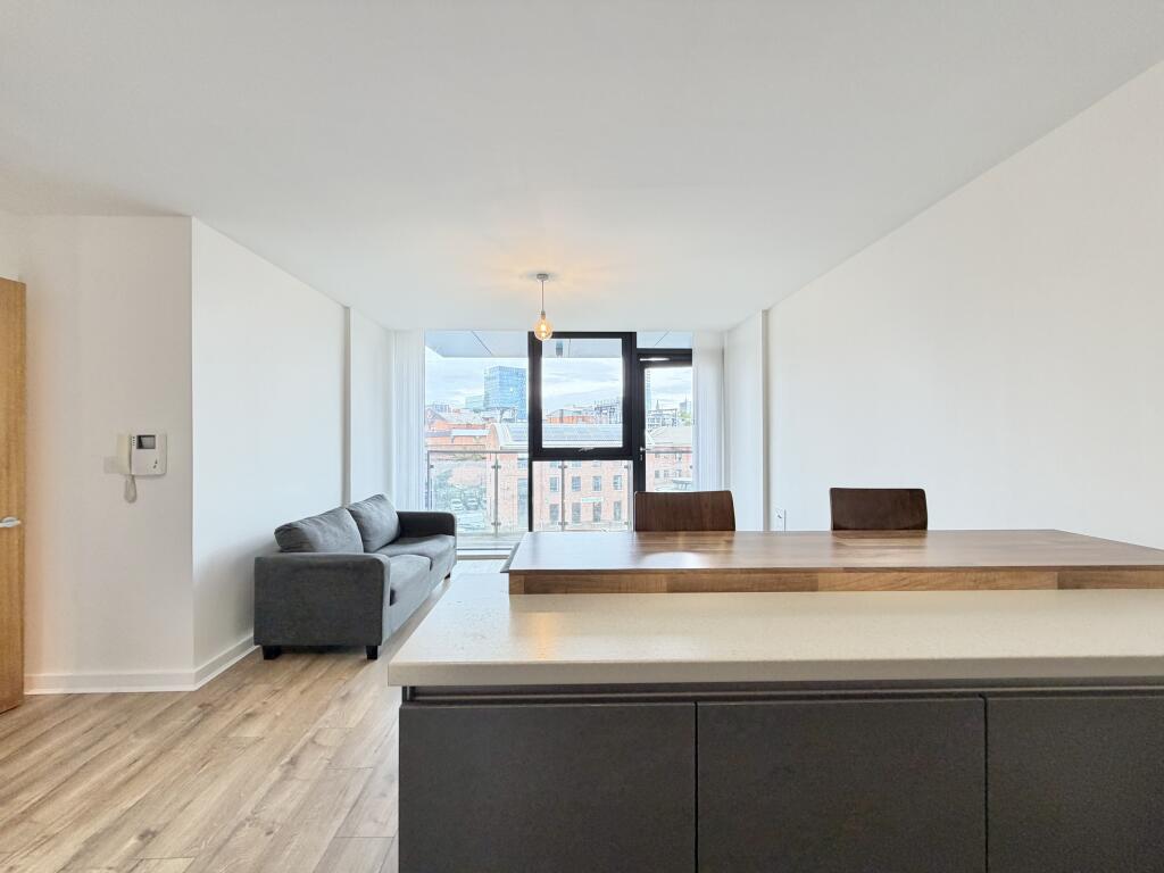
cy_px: 436
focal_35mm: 14
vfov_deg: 85.7
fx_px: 471
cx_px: 582
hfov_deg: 102.1
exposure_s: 1/50
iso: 200
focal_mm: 2.22
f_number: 2.2
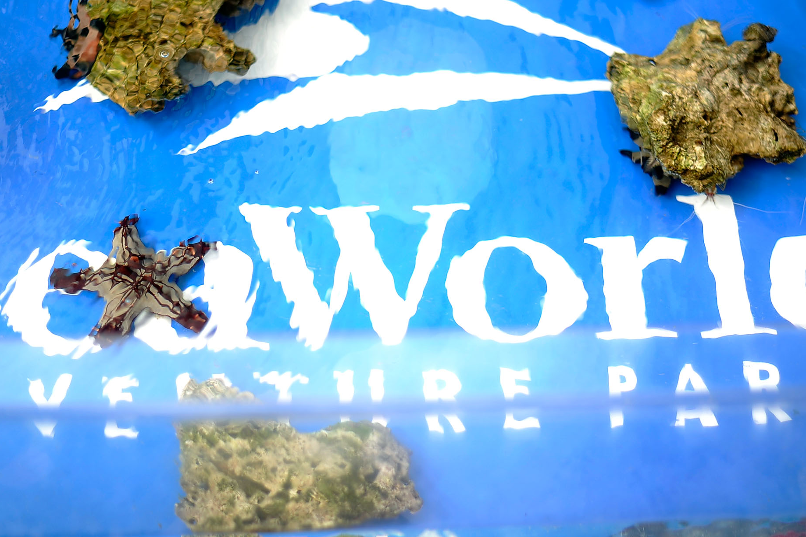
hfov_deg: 29.7
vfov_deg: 20.0
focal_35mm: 68
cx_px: 396
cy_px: 263
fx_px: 1522
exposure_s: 1/2500
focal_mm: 50
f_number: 1.4
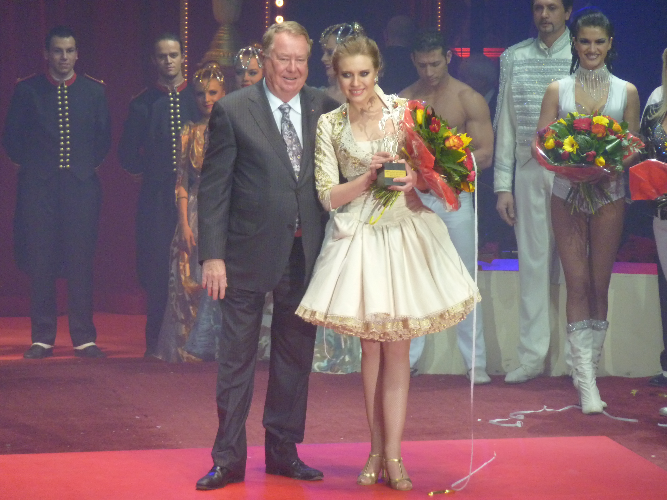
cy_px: 250
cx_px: 334
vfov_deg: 5.0
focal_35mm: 300
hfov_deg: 6.6
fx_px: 5781
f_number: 4.9
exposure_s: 1/125
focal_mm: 49.2
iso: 400
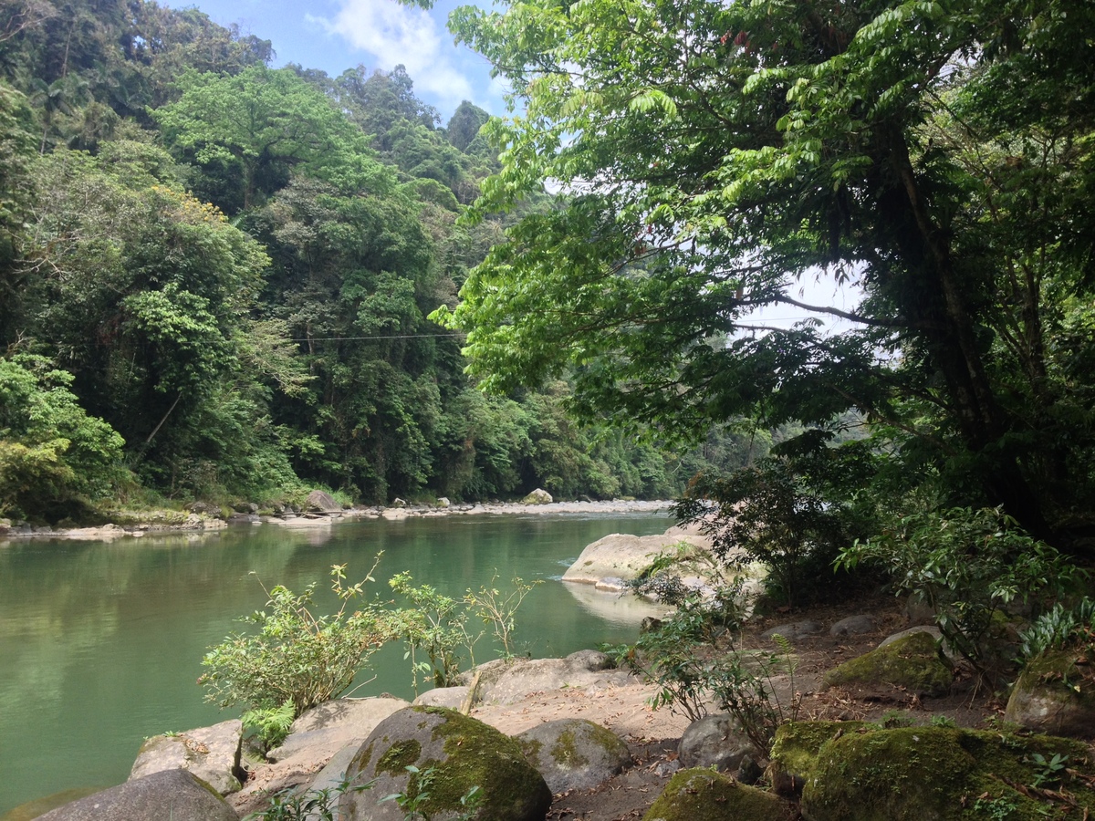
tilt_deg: +0.1
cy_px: 410
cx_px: 548
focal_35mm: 35
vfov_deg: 40.7
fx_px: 1107
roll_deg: +0.0
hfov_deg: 52.6
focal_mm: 4.28
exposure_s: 1/403
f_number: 2.4
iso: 50
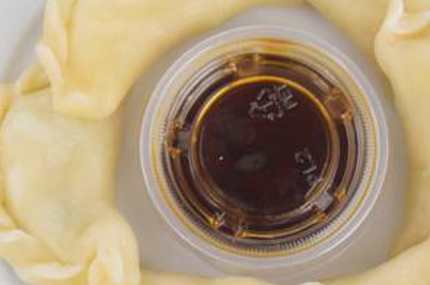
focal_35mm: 121
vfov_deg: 11.3
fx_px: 1444
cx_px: 226
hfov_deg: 16.9
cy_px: 185
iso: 3200
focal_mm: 36
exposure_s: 1/50
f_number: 4.8
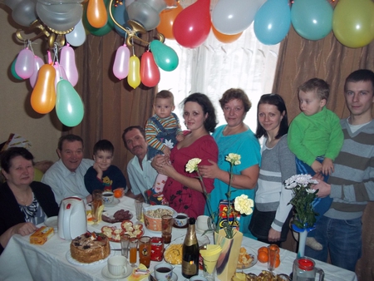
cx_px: 187
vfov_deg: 39.7
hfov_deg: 51.3
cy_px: 140
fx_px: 389
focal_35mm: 36
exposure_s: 1/30
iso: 160
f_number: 3.1
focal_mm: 6.5
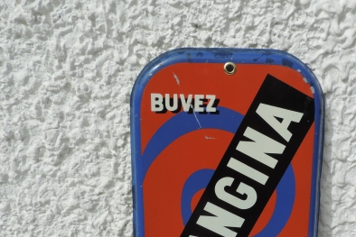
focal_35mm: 38
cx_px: 233
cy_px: 161
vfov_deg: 34.7
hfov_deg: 49.9
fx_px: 376
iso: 80
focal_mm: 4.3
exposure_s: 1/1250
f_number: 3.7
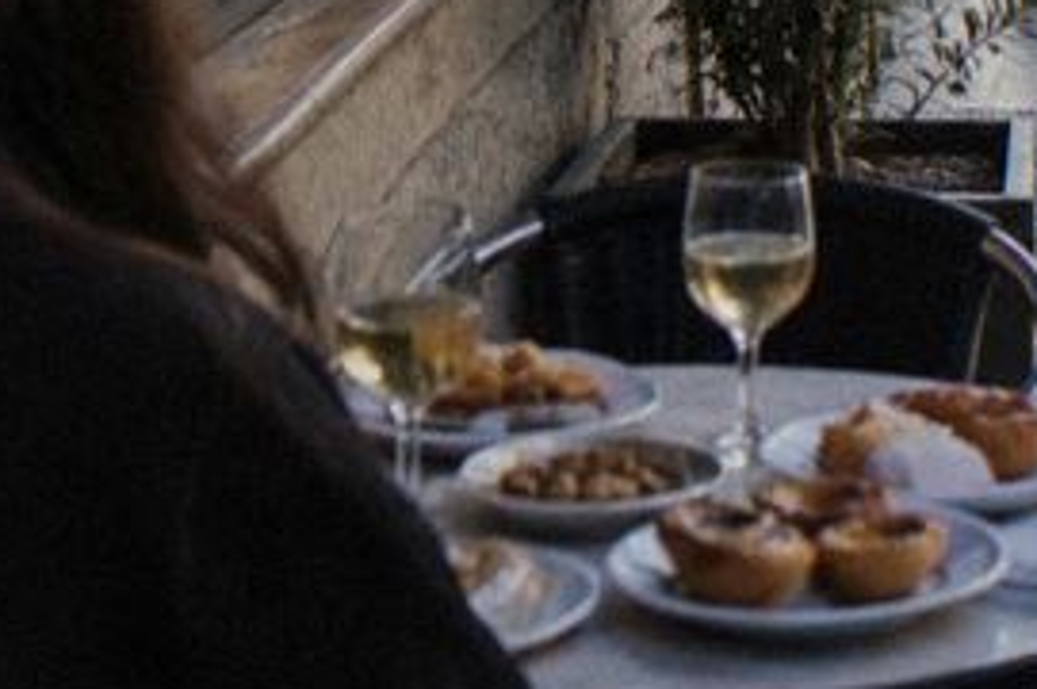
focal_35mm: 139
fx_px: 3999
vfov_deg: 9.7
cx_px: 1171
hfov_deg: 14.4
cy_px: -167
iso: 2000
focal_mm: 47
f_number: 2.5
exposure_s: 1/640
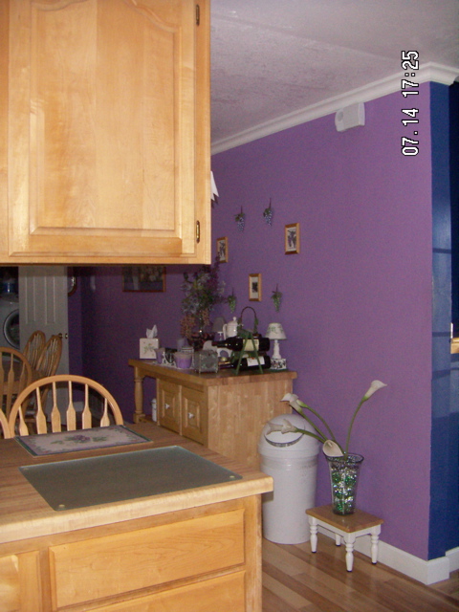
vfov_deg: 51.4
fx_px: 636
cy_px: 306
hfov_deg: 39.7
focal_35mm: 36
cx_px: 230
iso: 200
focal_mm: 4.7
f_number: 2.8
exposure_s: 1/50
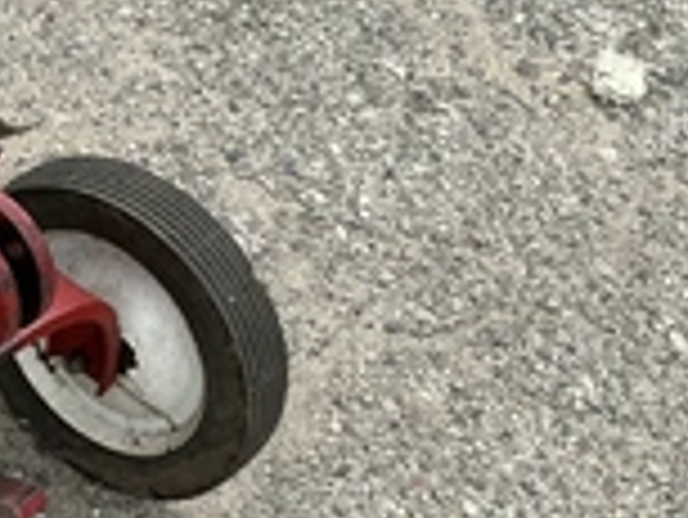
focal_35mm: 73
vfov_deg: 20.0
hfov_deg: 24.3
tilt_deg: -52.2
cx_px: -126
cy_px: 419
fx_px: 1452
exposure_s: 1/728
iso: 25
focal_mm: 3
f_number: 1.8
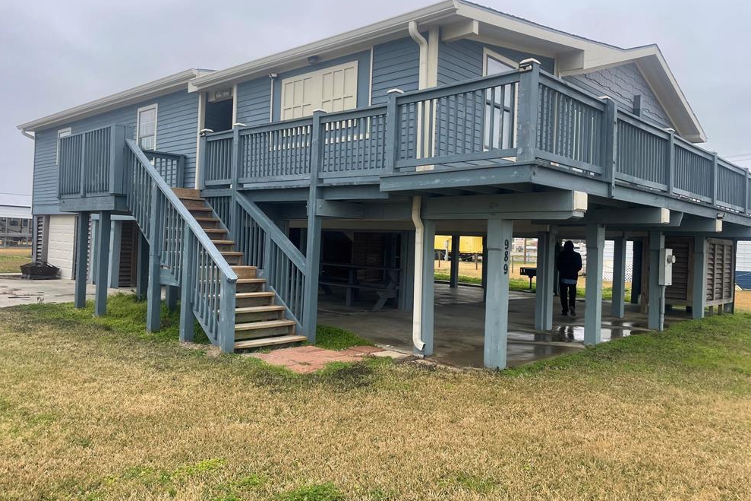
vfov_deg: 46.4
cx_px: 378
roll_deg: -1.3
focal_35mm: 28
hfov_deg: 65.5
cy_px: 239
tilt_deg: -0.2
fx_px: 584
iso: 32
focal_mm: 4.2
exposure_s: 1/527
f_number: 1.6
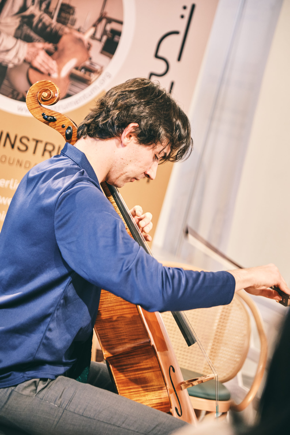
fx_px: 1522
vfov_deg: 16.3
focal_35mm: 126
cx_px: 145
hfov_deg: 10.9
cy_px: 218
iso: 400
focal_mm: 83.8
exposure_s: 1/80
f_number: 2.8
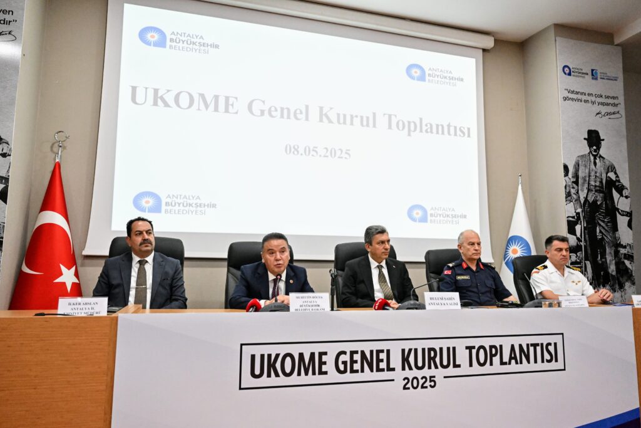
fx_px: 472
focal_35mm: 26
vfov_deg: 48.7
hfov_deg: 68.4
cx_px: 320
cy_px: 214
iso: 6400
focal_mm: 26.5
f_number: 3.5
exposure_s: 1/320
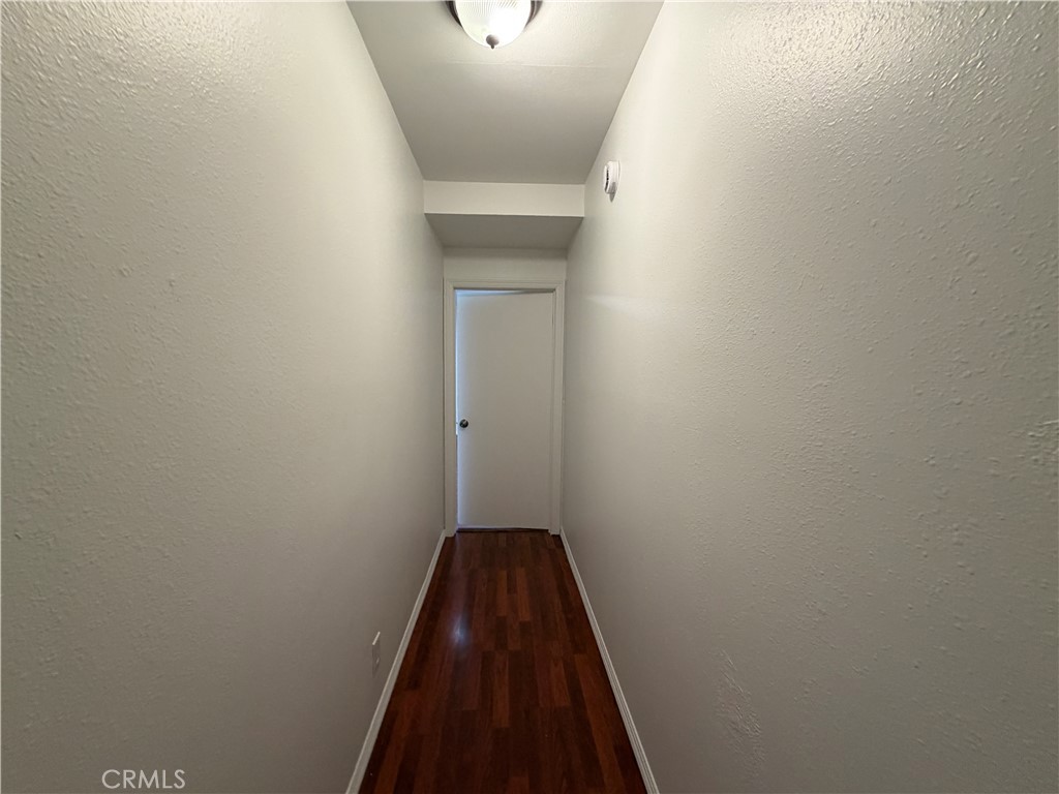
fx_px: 428
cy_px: 397
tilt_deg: -4.6
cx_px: 530
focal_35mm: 14
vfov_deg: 85.7
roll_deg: +2.3
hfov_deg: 102.1
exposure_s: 1/60
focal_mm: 2.22
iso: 250
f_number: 2.2
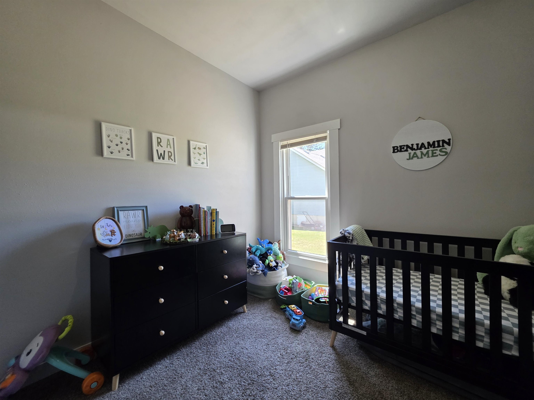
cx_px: 267
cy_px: 200
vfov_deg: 89.9
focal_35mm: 13
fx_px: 201
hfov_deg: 106.2
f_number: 1.9
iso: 200
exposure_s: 1/120
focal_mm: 2.2
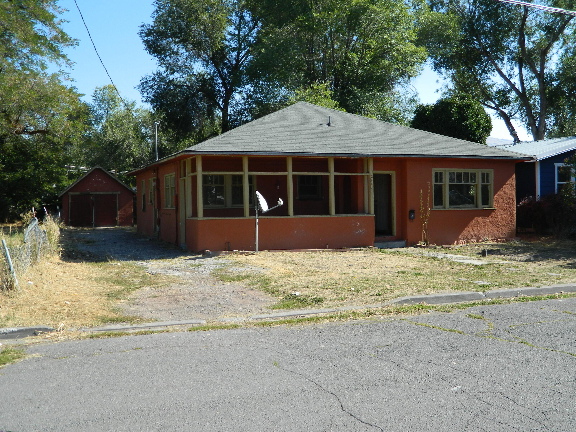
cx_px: 288
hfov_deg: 52.6
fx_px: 582
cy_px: 216
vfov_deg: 40.7
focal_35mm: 35
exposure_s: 1/500
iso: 80
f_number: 3.3
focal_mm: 6.2
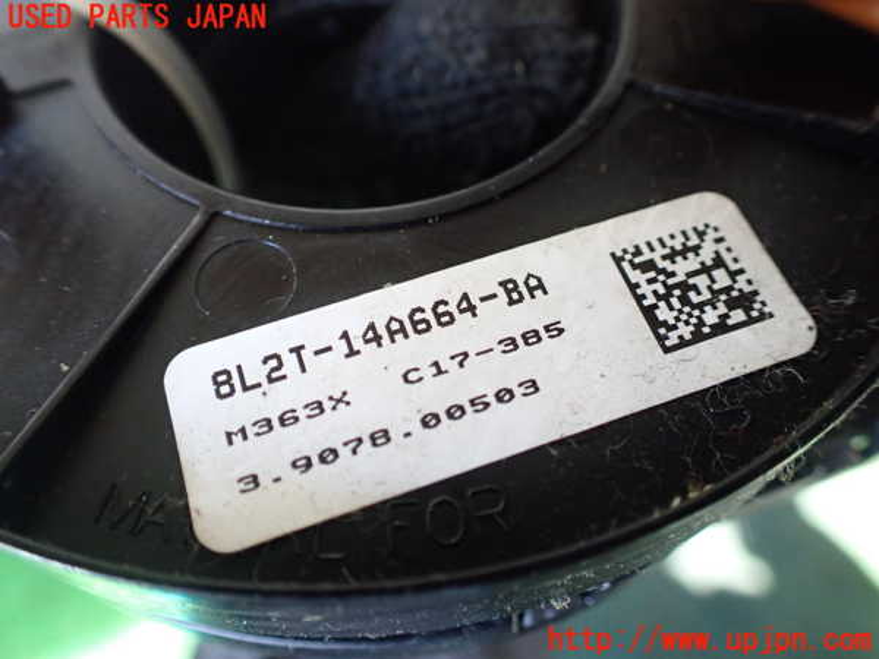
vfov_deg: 46.8
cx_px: 440
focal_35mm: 30
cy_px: 330
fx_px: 762
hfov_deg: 60.0
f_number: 2.3
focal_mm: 5.4
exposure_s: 1/125
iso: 640
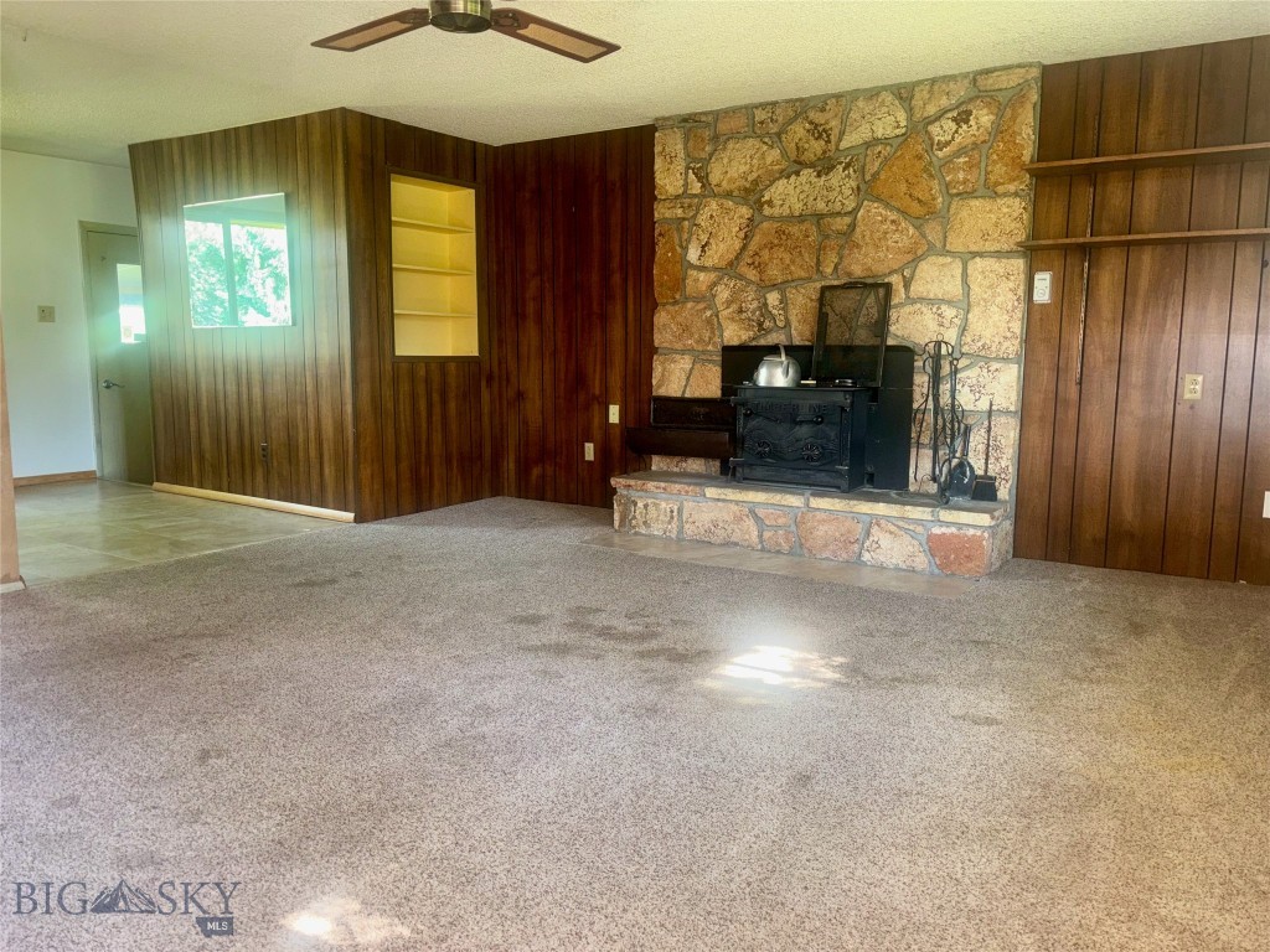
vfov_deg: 53.1
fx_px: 954
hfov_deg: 67.3
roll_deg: -0.6
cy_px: 476
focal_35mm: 26
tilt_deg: -7.6
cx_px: 635
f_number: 1.6
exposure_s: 1/20
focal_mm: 5.96
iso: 64
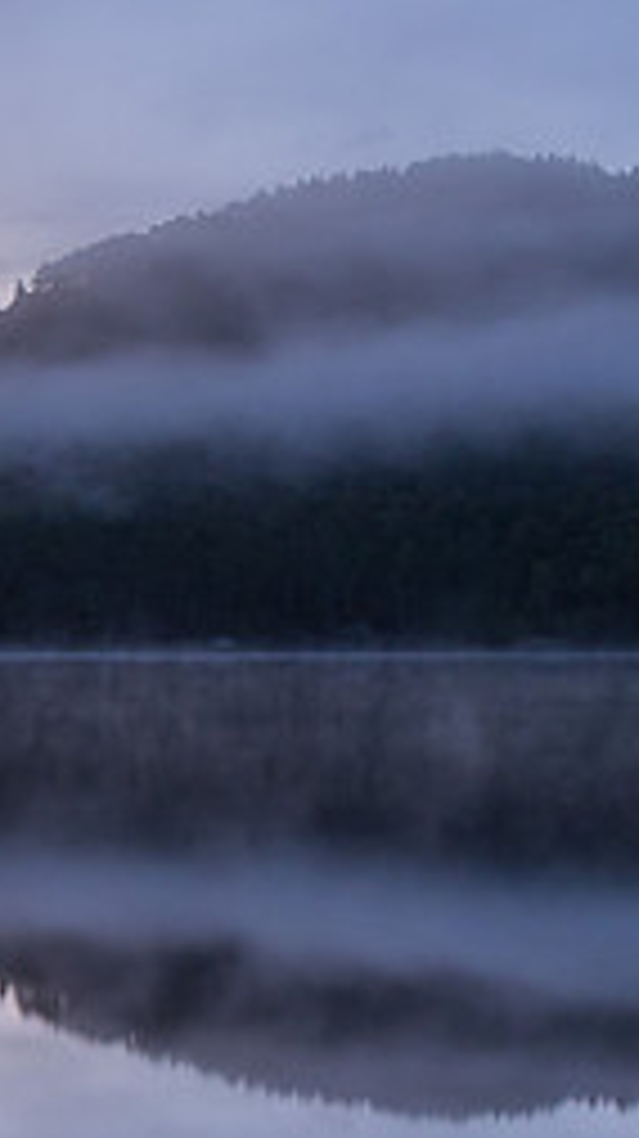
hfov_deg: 11.7
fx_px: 2595
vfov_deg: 24.4
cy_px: 904
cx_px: -855
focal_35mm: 86
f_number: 7.1
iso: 200
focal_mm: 12
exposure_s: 1/1.25
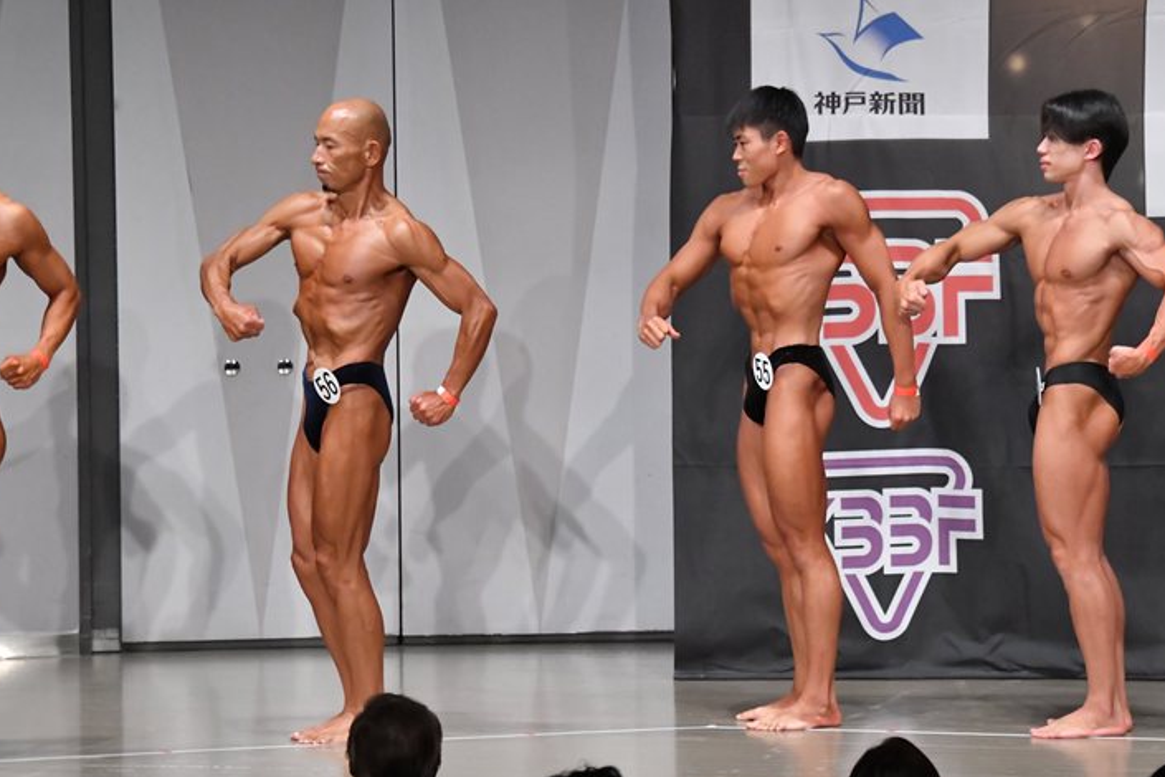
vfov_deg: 6.2
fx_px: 7184
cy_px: 398
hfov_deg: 9.3
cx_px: 587
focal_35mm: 222
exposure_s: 1/400
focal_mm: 135
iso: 6400
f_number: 5.6
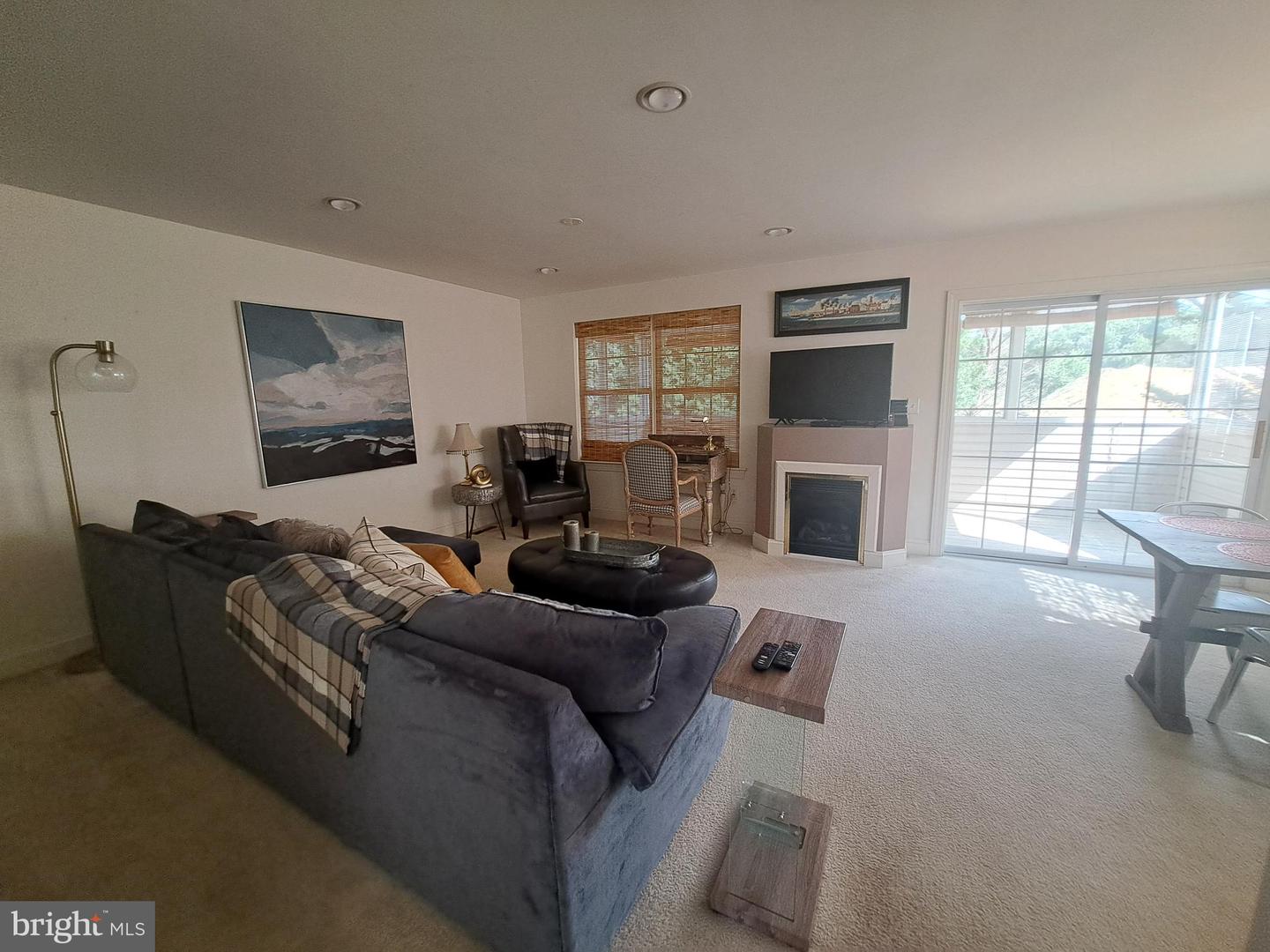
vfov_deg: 89.9
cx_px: 635
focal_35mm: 13
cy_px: 476
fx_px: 477
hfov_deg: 106.2
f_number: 2.2
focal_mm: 1.74
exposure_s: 1/40
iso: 80
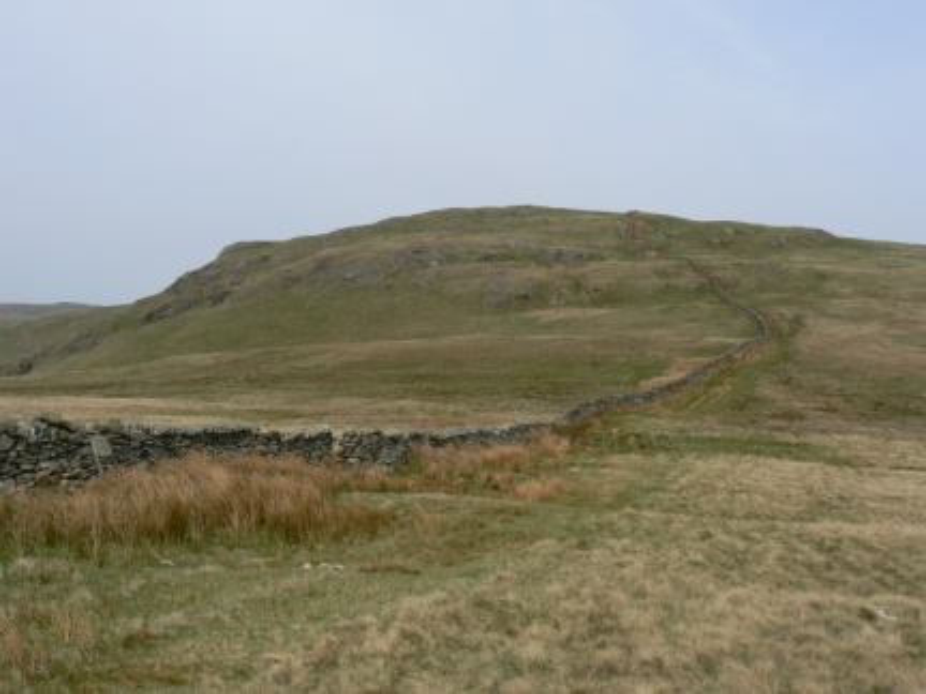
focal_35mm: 36
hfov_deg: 51.4
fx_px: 963
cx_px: 463
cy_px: 347
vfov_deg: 39.7
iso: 80
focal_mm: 6
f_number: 7.1
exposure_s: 1/500
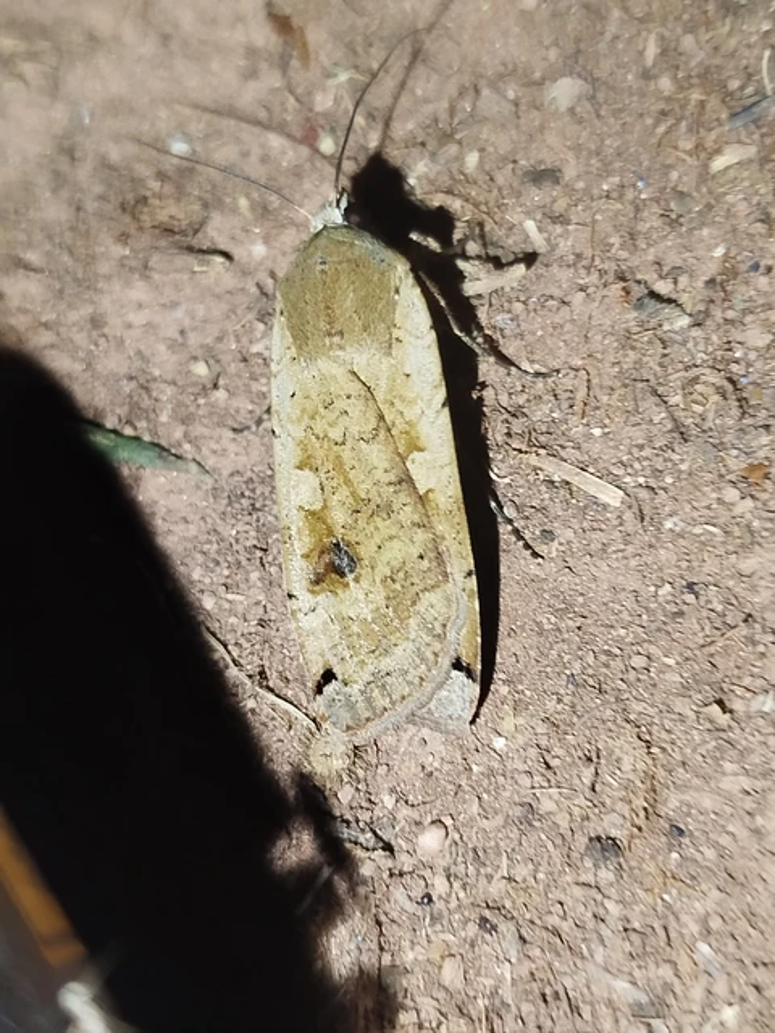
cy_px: 516
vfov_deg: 39.7
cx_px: 388
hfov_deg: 30.3
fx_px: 1433
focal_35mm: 48
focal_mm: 5.31
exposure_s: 1/33
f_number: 1.7
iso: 200
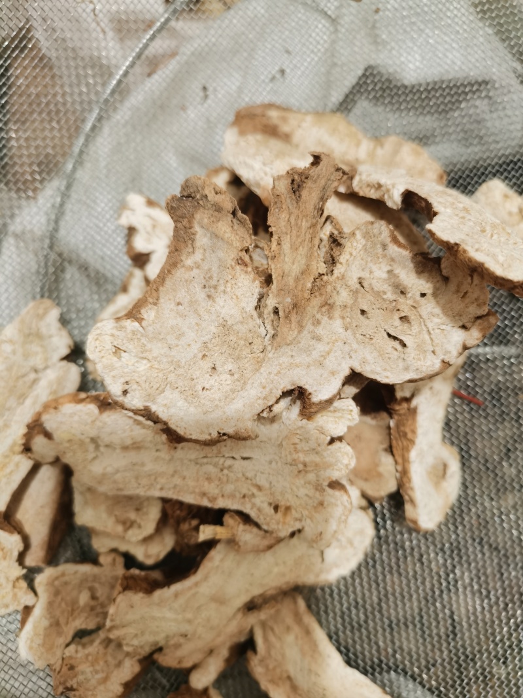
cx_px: 262
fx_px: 544
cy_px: 349
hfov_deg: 51.3
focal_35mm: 27
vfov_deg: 65.3
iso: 250
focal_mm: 5.58
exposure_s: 1/30
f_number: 1.8
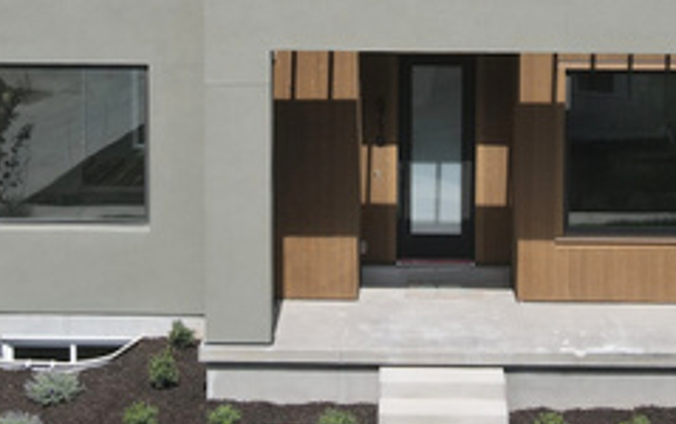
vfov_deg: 18.5
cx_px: 393
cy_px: -34
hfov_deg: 30.1
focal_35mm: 68
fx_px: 1254
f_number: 2.8
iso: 100
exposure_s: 1/800
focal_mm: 4.5
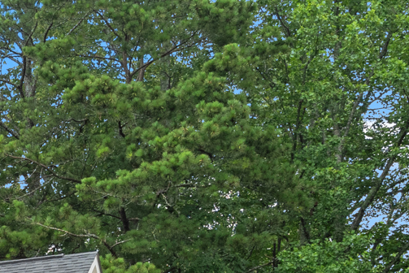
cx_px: -376
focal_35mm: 154
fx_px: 1751
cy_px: 675
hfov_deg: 12.0
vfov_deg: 8.2
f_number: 6.3
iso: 1250
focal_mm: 31
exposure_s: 1/400
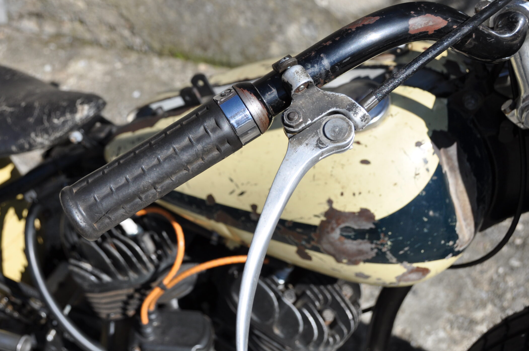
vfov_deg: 26.4
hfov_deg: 38.9
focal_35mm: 51
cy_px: 169
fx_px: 748
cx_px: 238
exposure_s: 1/1000
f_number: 5.6
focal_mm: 28
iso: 200
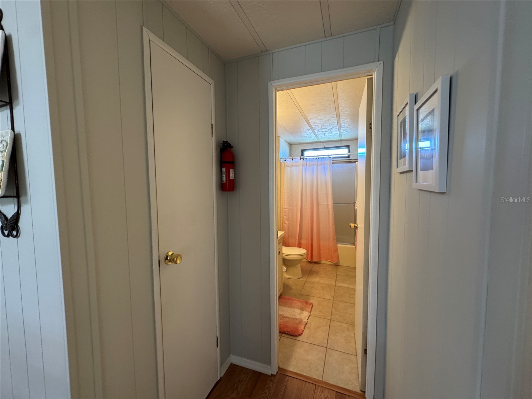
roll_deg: +0.5
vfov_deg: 85.7
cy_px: 200
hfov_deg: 102.1
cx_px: 266
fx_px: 215
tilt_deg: -4.0
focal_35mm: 14
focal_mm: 2.22
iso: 250
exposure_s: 1/60
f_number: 2.2
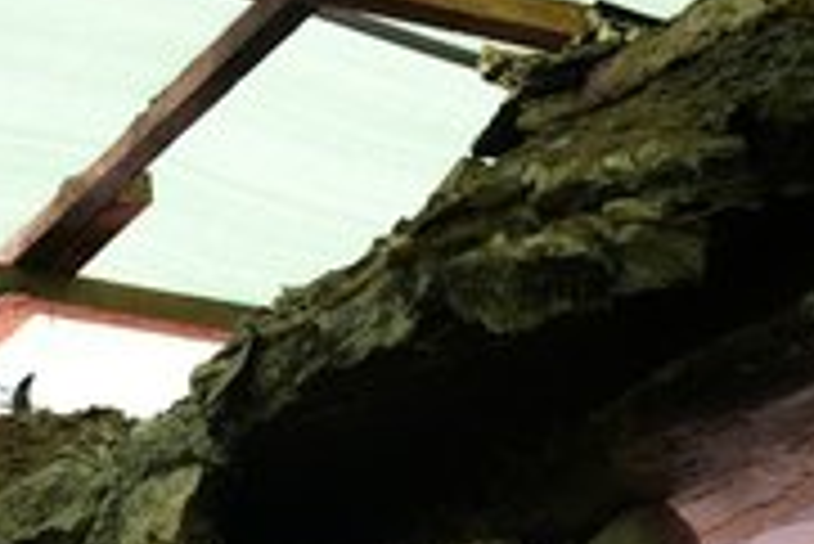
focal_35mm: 155
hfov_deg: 13.2
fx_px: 3507
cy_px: 456
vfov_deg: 8.8
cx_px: 301
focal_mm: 70
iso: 1000
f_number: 2.8
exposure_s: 1/50
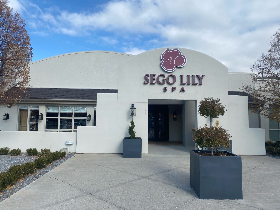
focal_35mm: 26
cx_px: 140
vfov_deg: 53.1
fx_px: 210
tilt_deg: +3.8
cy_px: 105
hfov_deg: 67.3
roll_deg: -1.2
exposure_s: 1/2688
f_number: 1.8
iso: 32
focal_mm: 4.25
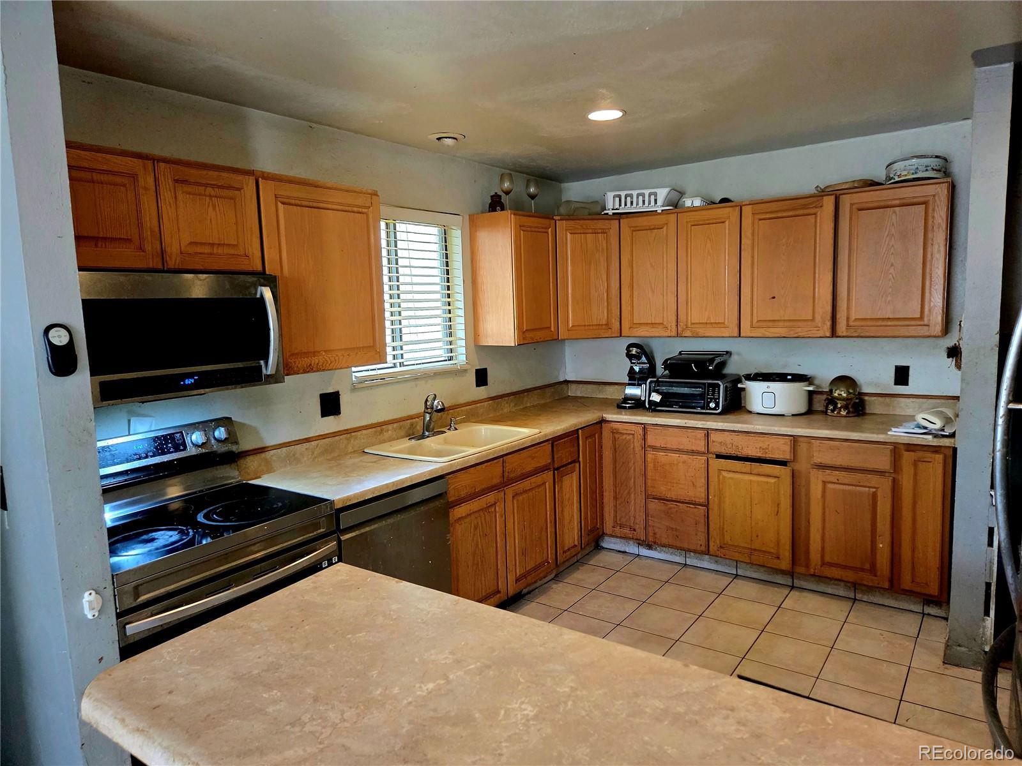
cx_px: 511
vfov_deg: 58.9
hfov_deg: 73.9
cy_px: 383
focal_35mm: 23
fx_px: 679
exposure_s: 1/120
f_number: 1.8
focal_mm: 5.4
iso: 800
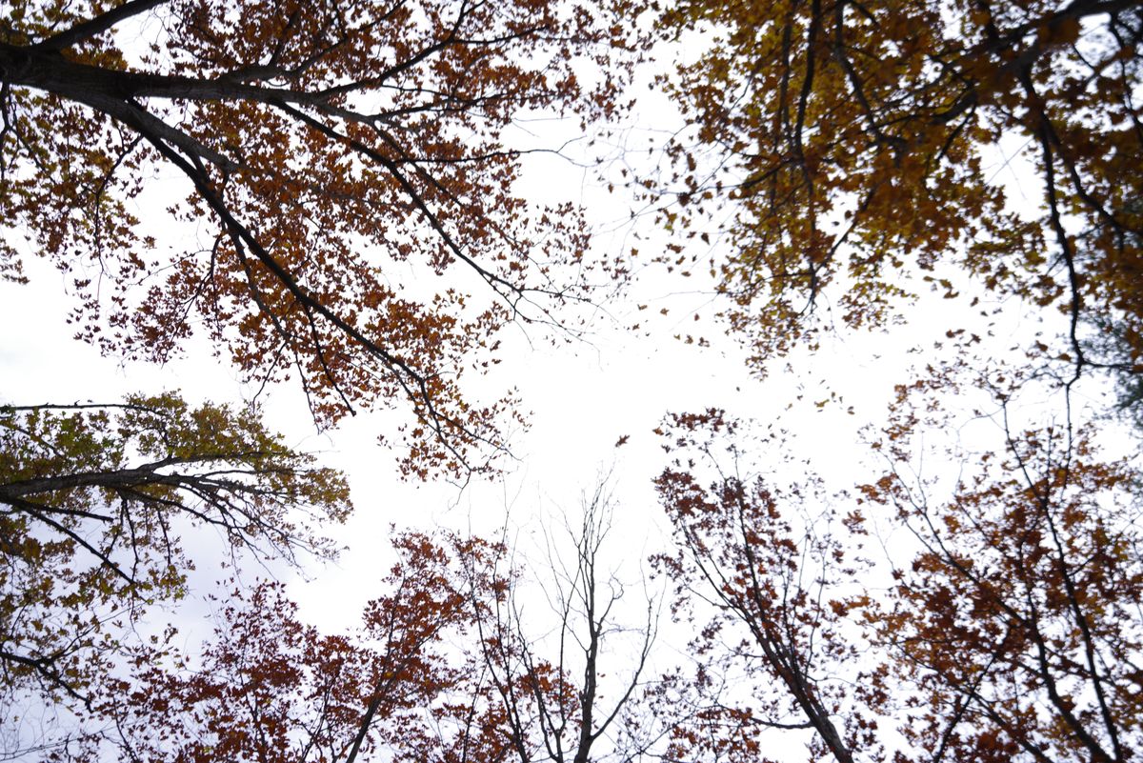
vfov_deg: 43.6
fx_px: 953
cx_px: 572
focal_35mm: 30
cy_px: 382
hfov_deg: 61.9
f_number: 8
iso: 100
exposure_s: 1/200
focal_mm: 30
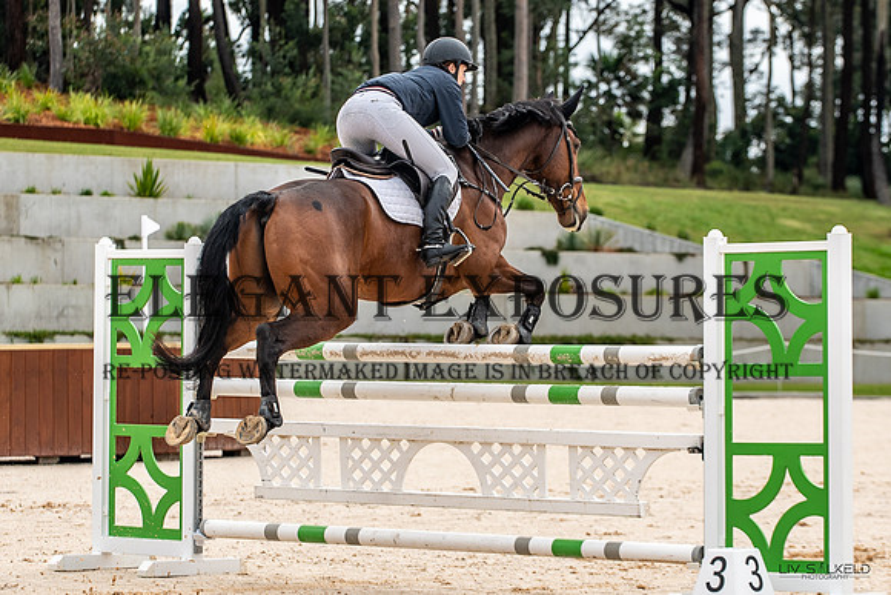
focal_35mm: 182
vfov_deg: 7.6
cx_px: 421
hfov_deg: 11.3
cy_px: 214
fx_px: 4502
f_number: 3.5
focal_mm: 95
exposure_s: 1/2000
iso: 200
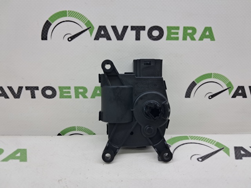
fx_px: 196
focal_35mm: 27
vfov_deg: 51.3
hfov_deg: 65.4
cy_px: 94
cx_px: 126
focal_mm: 4
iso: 50
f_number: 1.8
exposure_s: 1/60
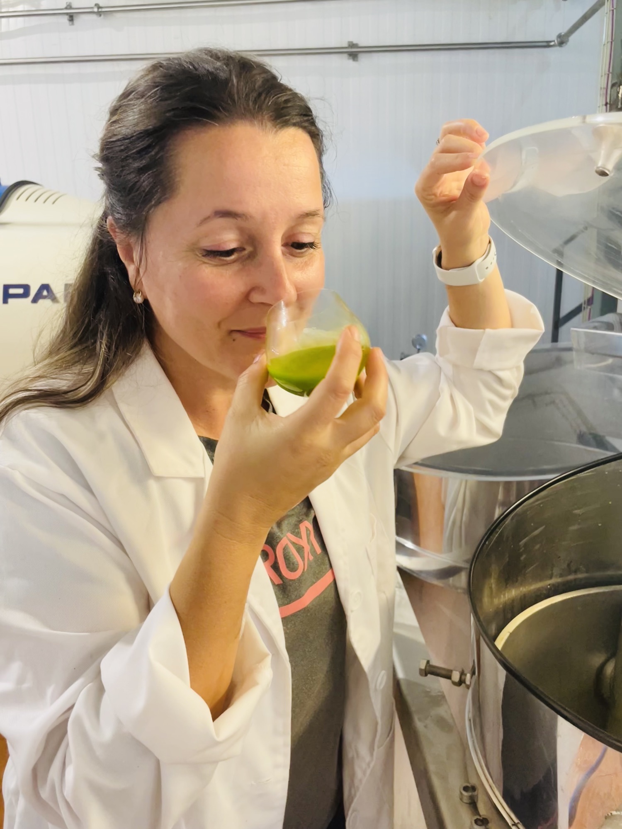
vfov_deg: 67.3
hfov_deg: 53.1
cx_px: 311
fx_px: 623
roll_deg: +1.3
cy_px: 414
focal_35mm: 26
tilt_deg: -13.1
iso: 250
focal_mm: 4.2
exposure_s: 1/50
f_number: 1.6
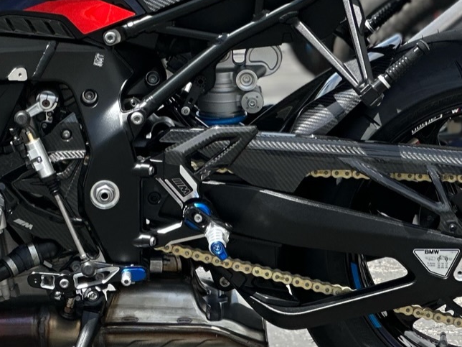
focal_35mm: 245
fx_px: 3270
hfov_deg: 8.1
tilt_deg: -0.9
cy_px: -9
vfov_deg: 6.0
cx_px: 51
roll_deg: -0.8
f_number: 2.8
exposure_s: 1/463
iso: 32
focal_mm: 9
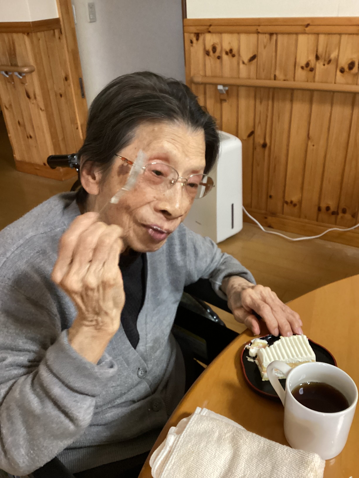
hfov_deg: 45.4
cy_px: 239
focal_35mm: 31
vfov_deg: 58.4
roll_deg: +1.7
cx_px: 180
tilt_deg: -31.1
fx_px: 429
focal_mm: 3.3
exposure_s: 1/33
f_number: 2.4
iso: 400
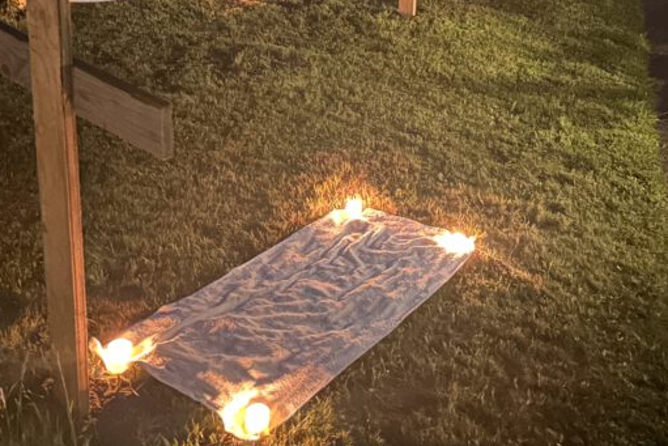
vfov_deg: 26.2
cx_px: 403
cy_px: 55
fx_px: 928
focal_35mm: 50
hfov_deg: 39.4
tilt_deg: -21.2
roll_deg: +0.2
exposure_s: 1/2
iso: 2500
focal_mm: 6.86
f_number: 1.78
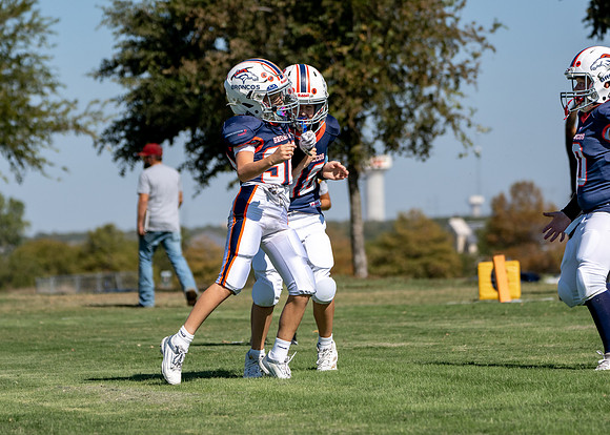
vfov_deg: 6.1
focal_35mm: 236
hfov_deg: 8.5
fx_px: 4086
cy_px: 212
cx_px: 249
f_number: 5.6
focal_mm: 164
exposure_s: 1/2500
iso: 250
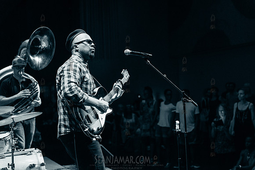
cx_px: 128
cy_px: 85
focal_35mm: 62
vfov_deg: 21.9
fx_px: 439
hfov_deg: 32.4
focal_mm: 62
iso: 3200
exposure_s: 1/400
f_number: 2.8
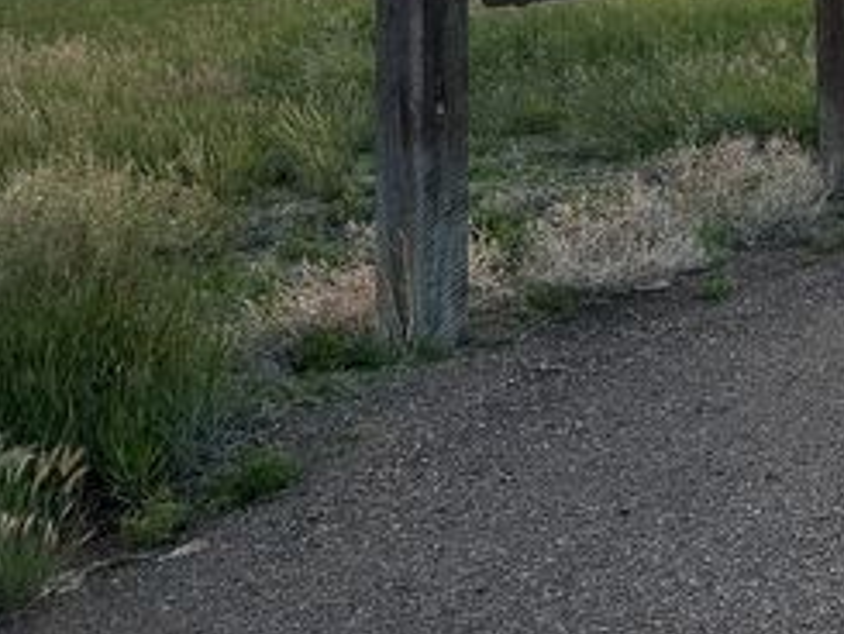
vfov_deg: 16.1
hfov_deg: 19.7
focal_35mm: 85
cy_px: -286
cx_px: 1295
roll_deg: -0.7
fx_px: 2073
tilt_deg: +1.6
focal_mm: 5.7
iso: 50
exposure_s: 1/575
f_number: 1.5
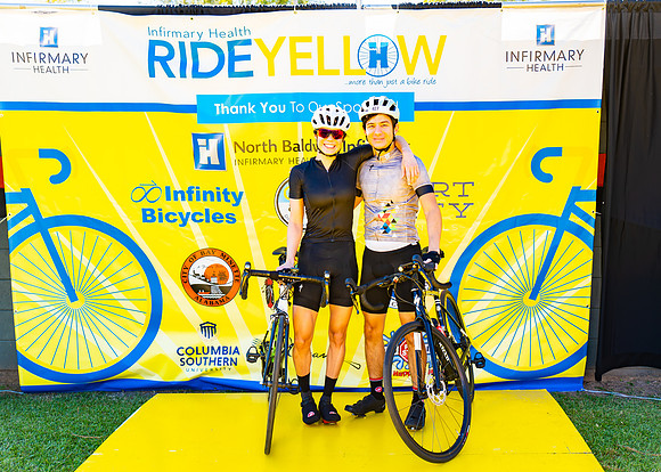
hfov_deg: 40.7
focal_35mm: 47
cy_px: 245
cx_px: 391
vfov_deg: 29.8
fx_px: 887
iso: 100
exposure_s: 1/200
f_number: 2.8
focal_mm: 40
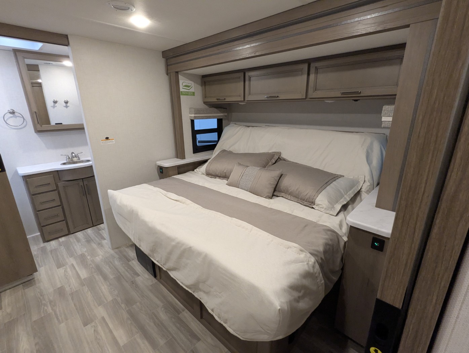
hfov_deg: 94.4
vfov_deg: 78.2
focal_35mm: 16
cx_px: 234
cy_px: 176
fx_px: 217
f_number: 2.2
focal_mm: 2.35
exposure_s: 1/79.9
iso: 496
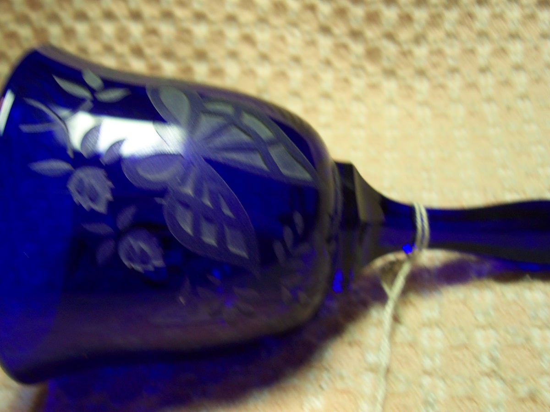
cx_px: 275
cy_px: 206
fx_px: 588
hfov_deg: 50.1
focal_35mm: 37
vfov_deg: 38.7
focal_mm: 5.6
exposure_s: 1/30
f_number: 2.8
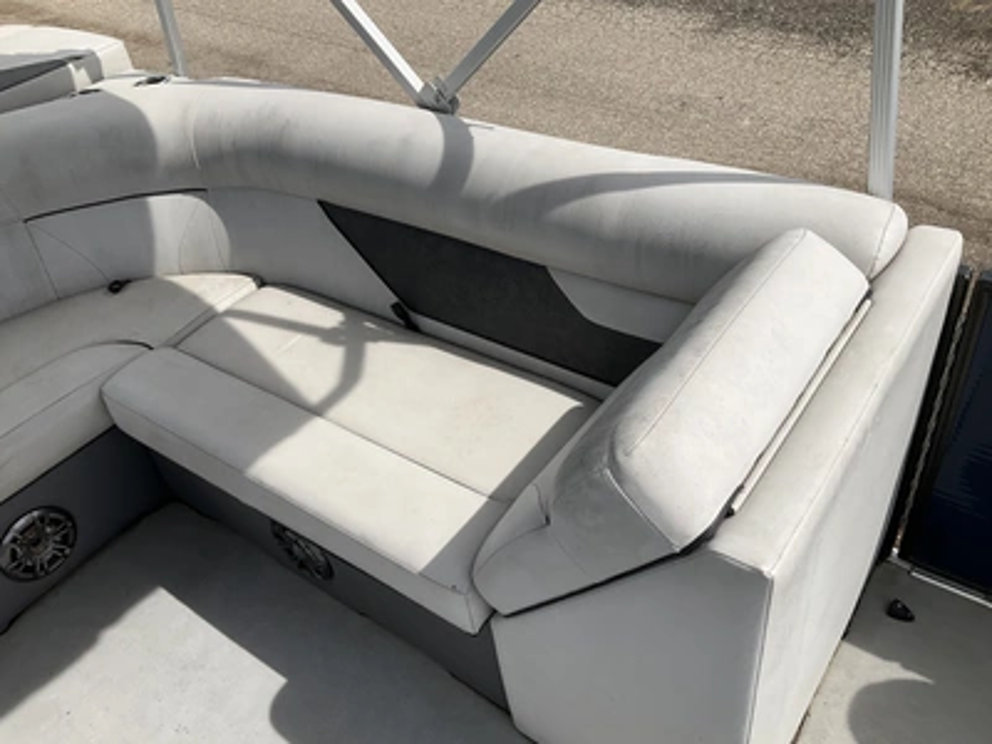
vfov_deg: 48.2
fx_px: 831
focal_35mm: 29
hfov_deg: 61.7
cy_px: 372
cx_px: 496
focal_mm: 3
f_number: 1.8
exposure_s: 1/2320
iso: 25
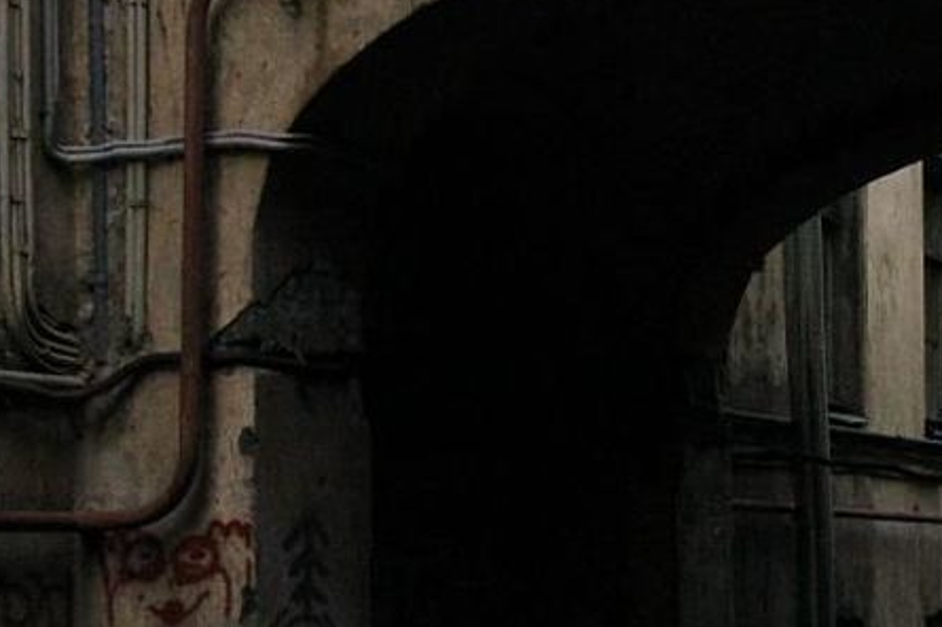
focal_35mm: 85
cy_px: 451
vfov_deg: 16.0
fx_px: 2222
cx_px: 552
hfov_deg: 23.9
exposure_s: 1/6
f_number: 4.5
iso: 1600
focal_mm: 28
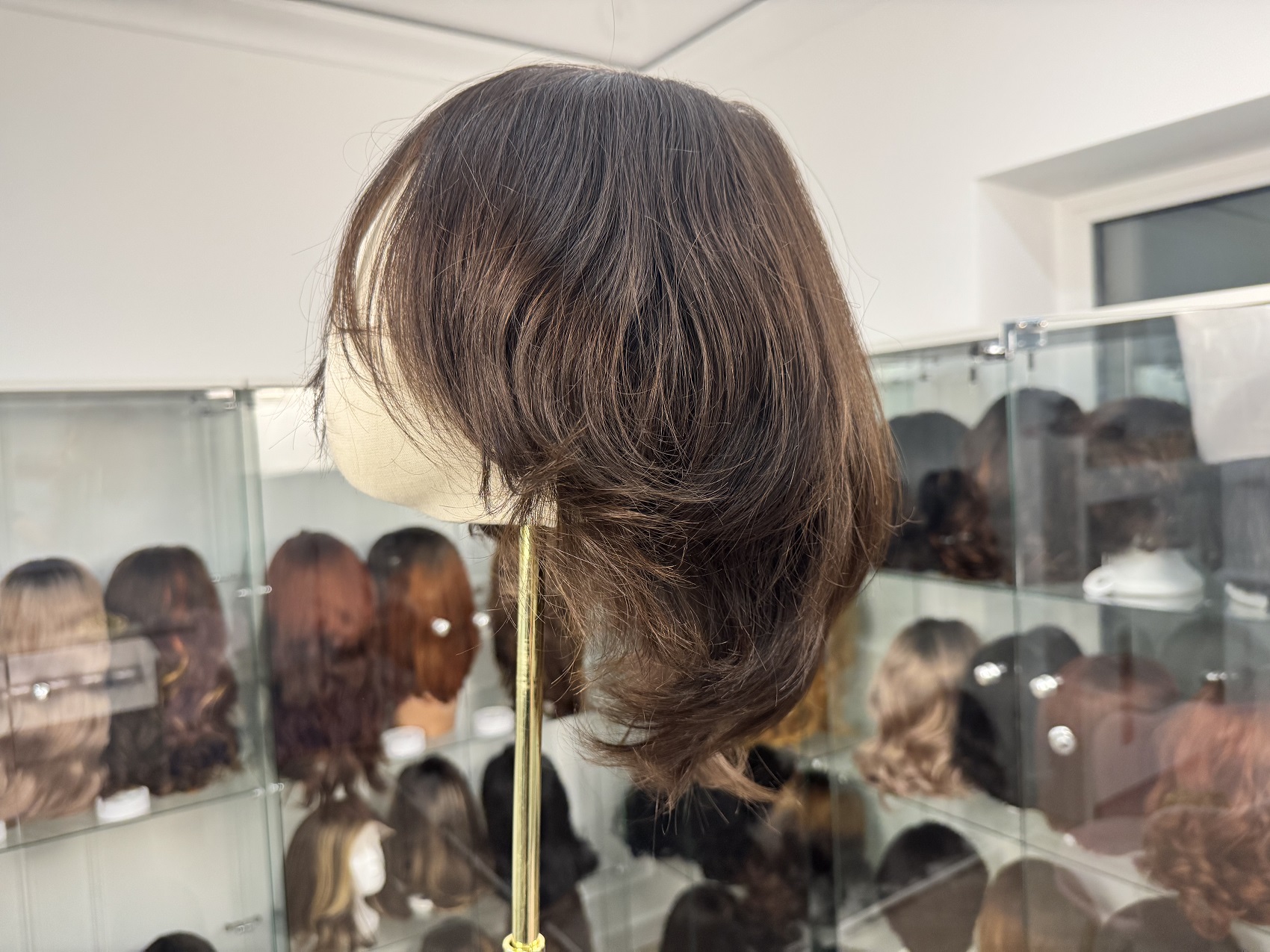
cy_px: 476
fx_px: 881
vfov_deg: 56.8
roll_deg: +2.4
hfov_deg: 71.6
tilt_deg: -2.6
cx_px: 635
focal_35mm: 24
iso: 200
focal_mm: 6.76
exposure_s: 1/121
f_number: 1.78
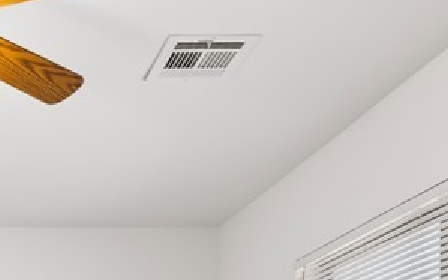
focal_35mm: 63
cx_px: -78
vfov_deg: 17.7
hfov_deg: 28.6
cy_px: 461
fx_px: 769
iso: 400
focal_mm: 17
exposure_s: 1/4
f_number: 8
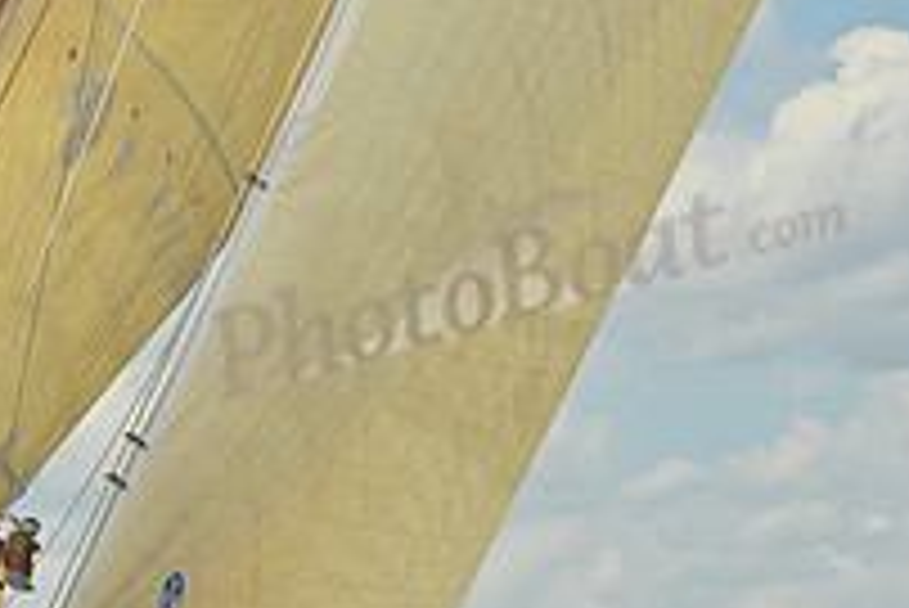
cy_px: 579
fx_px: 8869
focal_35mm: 351
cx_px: -18
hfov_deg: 5.9
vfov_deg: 3.9
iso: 320
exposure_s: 1/1250
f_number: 11
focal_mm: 122
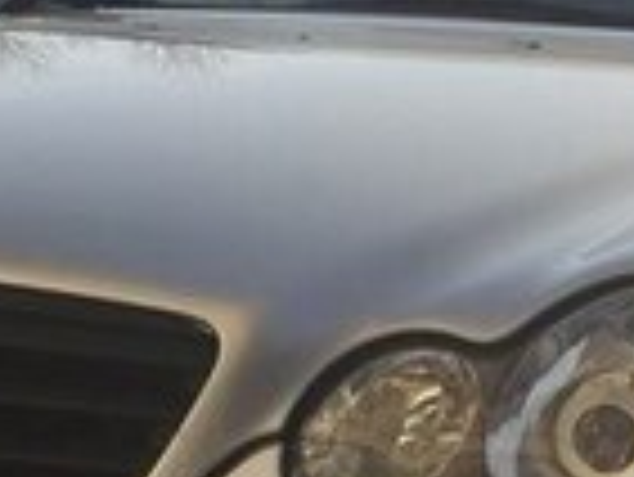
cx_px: 382
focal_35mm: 136
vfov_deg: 10.7
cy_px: 565
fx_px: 2493
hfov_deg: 14.5
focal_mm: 4.15
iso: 32
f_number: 2.2
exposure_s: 1/1799
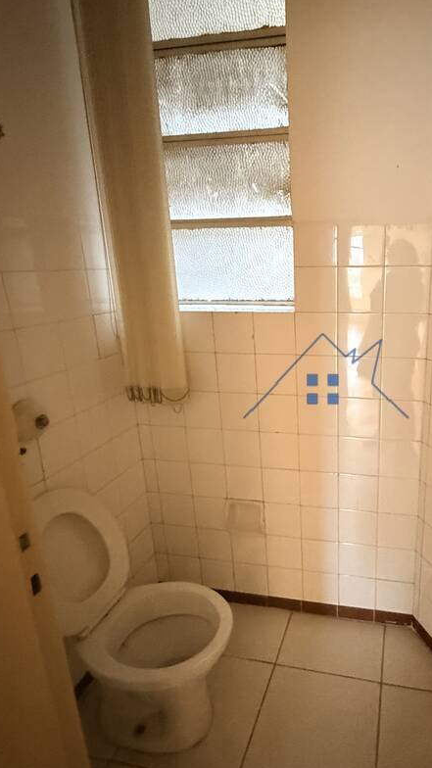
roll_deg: +0.2
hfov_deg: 51.4
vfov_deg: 83.8
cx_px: 321
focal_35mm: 21
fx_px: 428
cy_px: 383
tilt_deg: -14.1
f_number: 2.2
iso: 1000
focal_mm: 2.22
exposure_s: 1/40
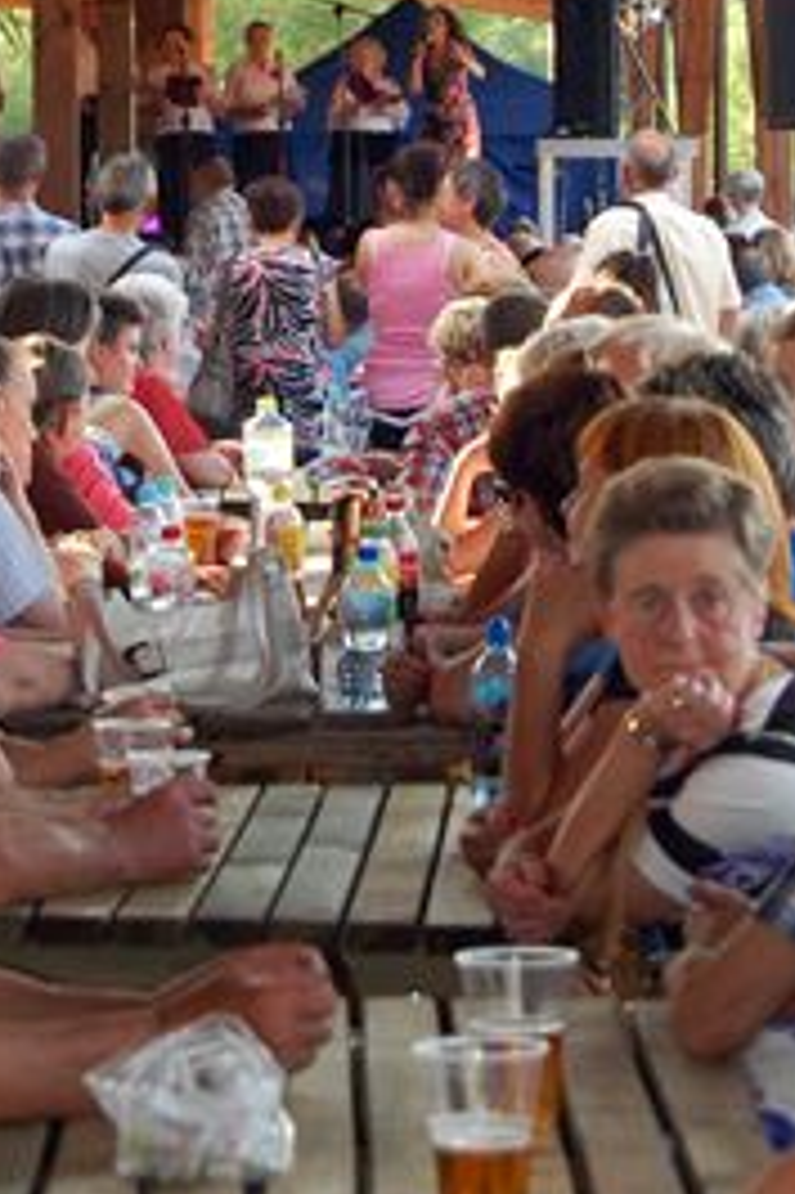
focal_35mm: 186
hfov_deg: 7.4
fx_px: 6173
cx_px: 366
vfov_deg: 11.0
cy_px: 224
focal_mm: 55
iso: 400
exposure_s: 1/100
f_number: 5.6
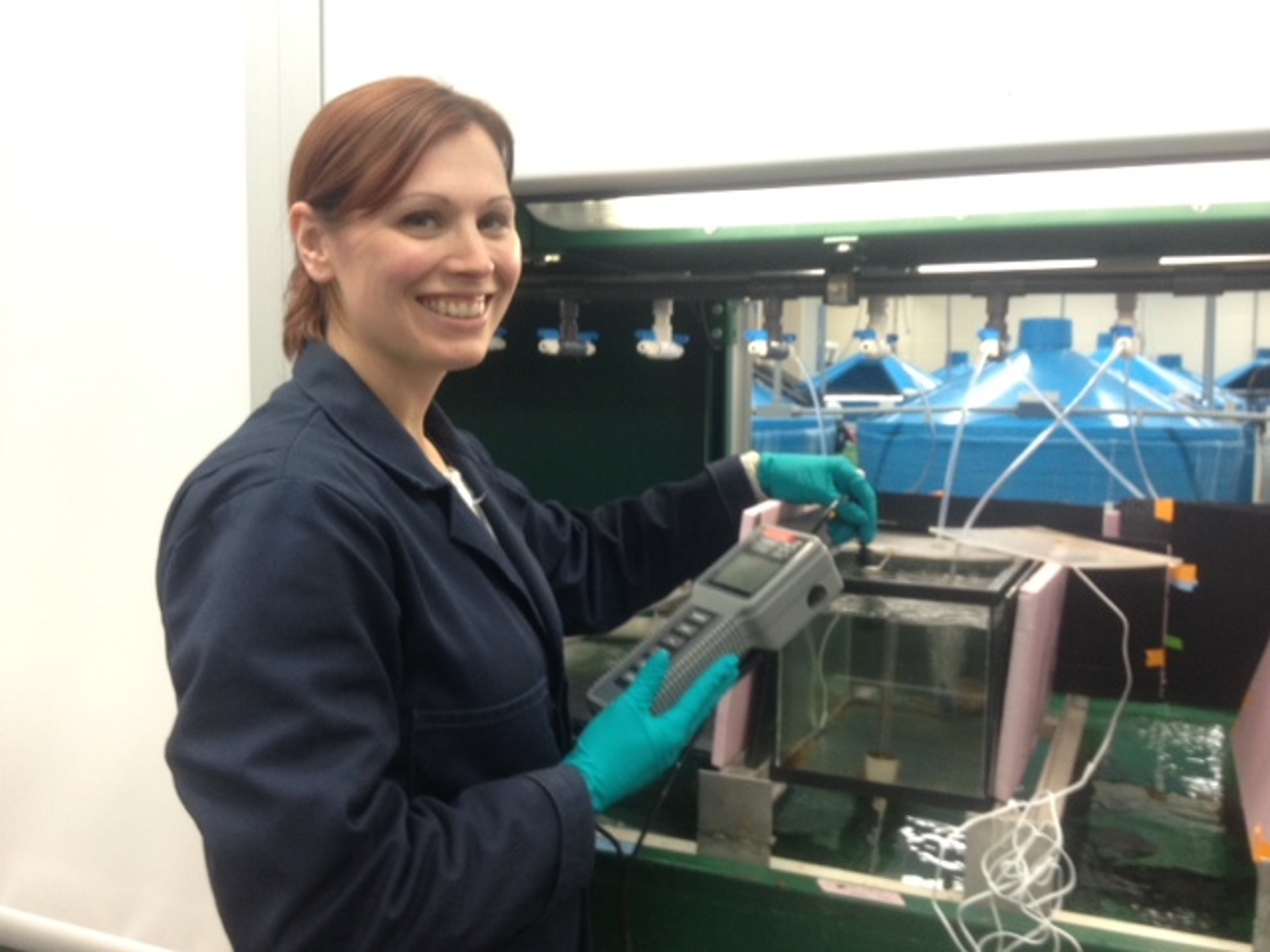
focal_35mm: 35
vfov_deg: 40.7
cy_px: 476
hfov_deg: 52.6
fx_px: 1284
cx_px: 635
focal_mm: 4.28
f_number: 2.4
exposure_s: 1/20
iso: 125
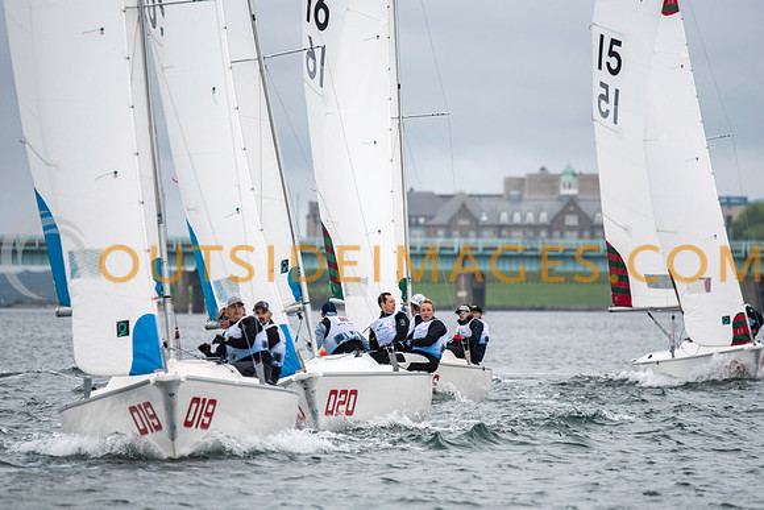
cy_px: 255
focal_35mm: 450
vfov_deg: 3.1
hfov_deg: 4.6
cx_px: 382
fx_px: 9552
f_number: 4
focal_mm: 300
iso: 250
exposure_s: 1/2500
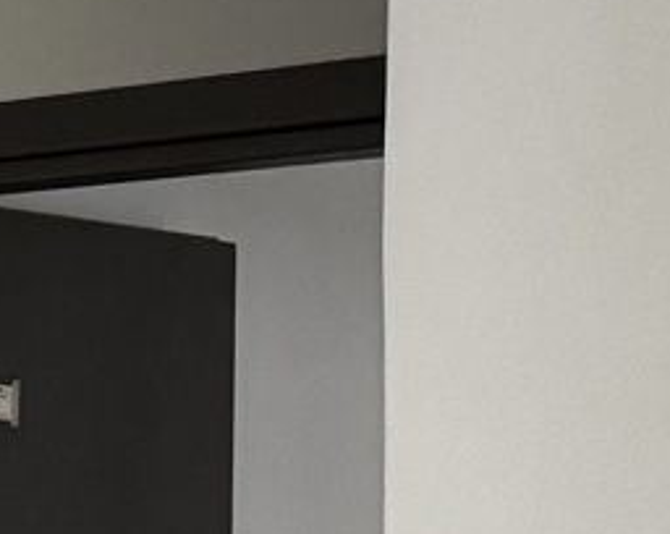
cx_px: -1633
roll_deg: +0.5
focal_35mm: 176
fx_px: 3485
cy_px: 715
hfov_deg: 8.4
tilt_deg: -1.7
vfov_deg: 8.6
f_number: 1.78
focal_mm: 6.76
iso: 500
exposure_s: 1/60
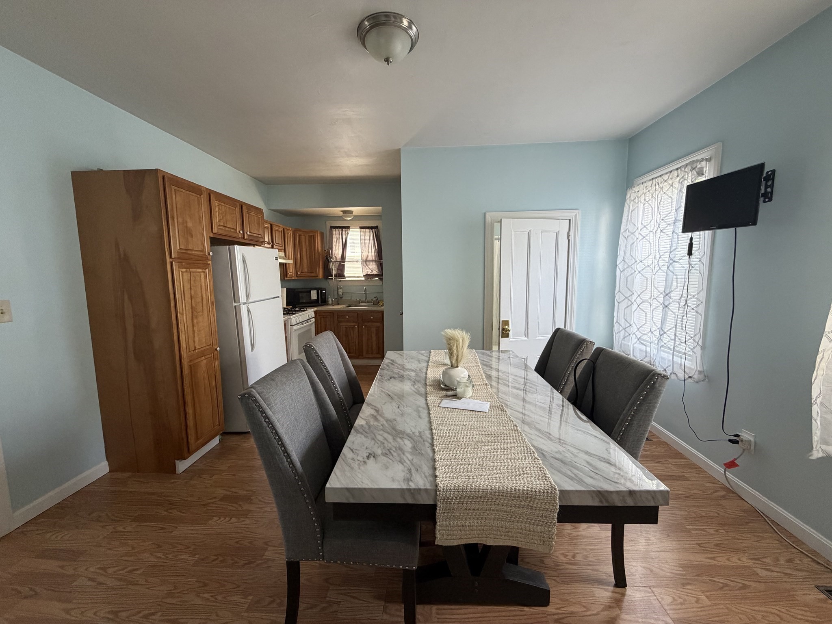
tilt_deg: -7.1
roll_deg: +0.7
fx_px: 336
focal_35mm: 14
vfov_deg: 85.7
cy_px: 312
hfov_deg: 102.1
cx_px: 416
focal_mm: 2.22
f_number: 2.2
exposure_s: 1/121
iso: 320
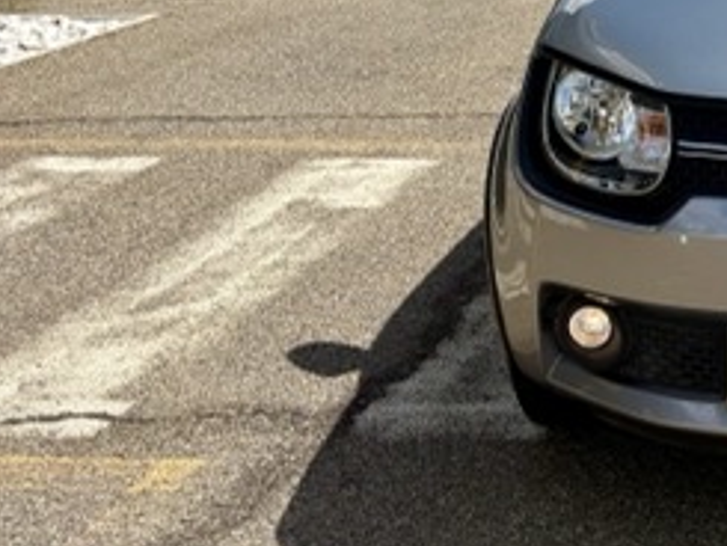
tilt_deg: -12.7
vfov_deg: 21.2
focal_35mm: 68
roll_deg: +0.7
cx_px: 902
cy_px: 65
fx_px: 1429
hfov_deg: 25.3
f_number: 1.6
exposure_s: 1/6993
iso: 64
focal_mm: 5.96
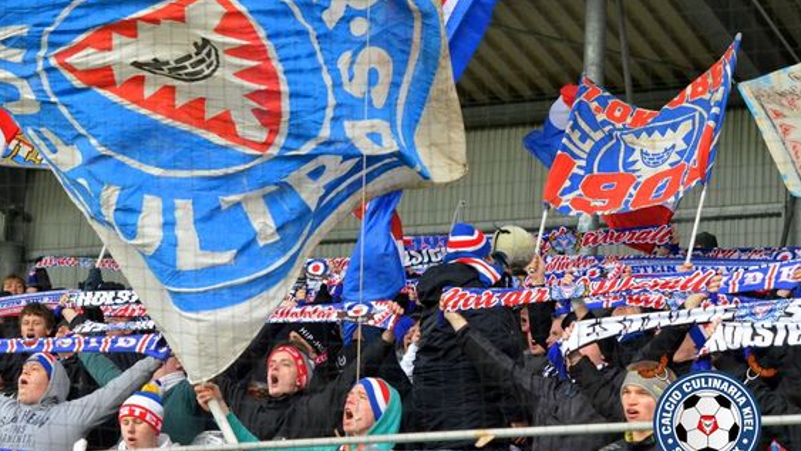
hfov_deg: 19.3
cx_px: 397
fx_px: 2358
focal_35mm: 111
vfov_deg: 10.9
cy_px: 238
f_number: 5
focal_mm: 70
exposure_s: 1/1250
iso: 5000
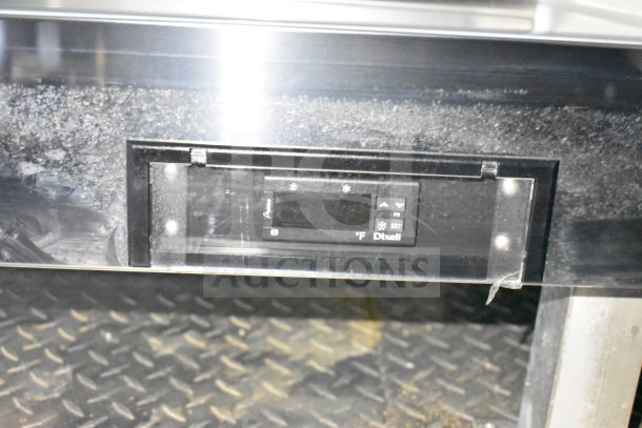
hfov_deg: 42.3
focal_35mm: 46
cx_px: 321
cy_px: 214
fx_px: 829
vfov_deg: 29.0
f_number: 4.2
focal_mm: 31
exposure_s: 1/50
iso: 18000
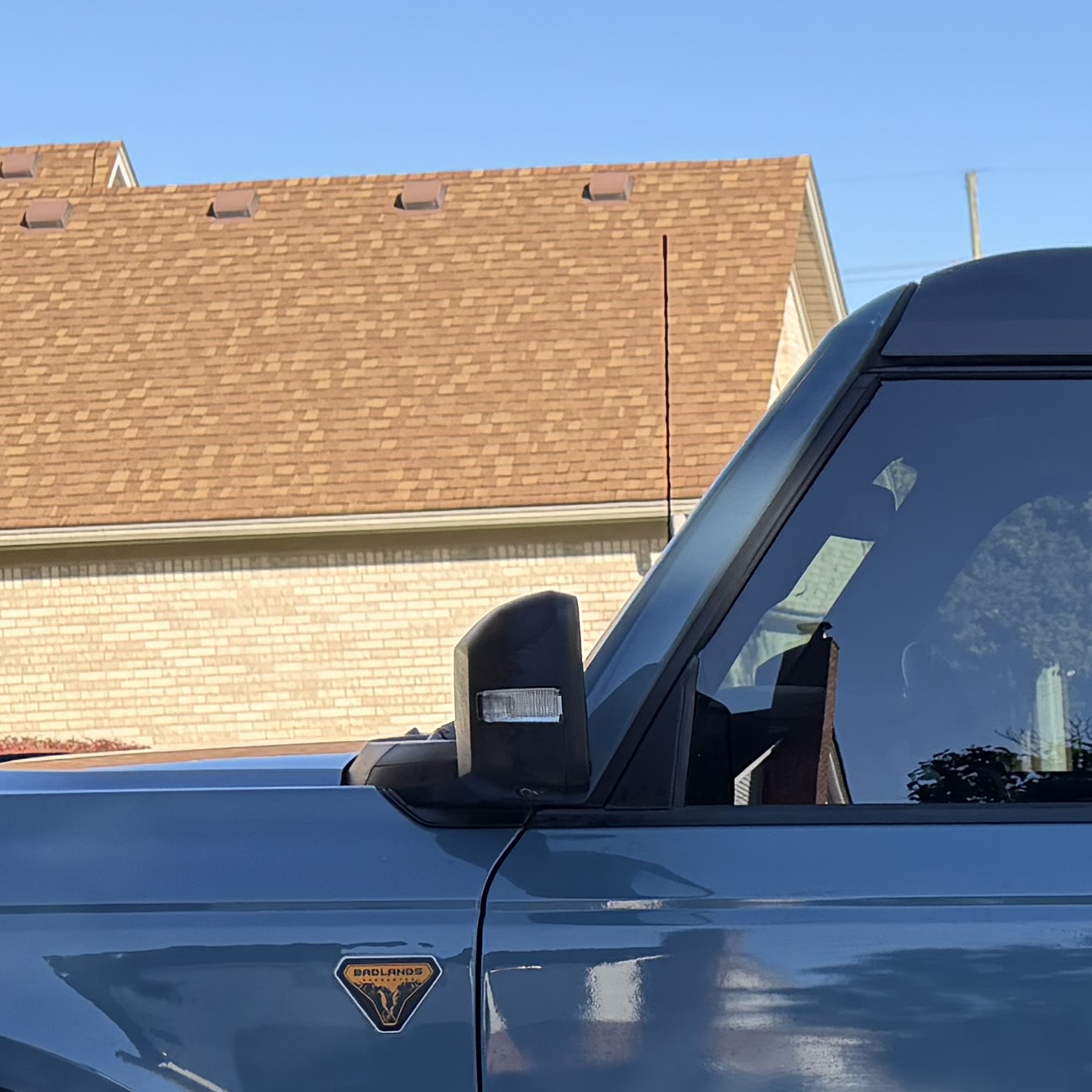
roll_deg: +2.7
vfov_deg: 18.6
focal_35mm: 91
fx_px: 3248
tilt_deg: -7.1
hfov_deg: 18.1
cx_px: 1338
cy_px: 1078
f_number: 1.78
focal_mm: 6.76
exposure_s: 1/1727
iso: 100
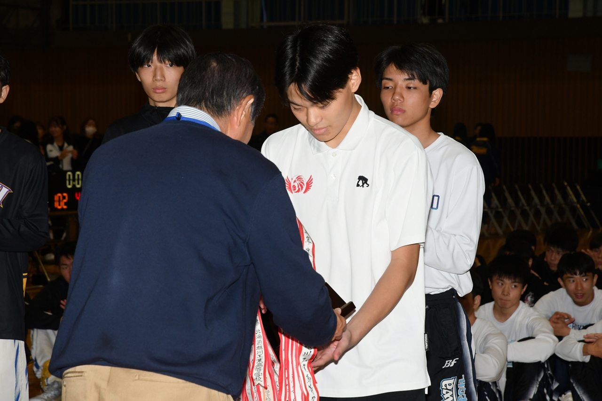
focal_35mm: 120
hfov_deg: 17.1
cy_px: 200
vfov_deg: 11.4
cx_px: 301
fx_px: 2006
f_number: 8
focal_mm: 80
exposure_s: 1/200
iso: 800
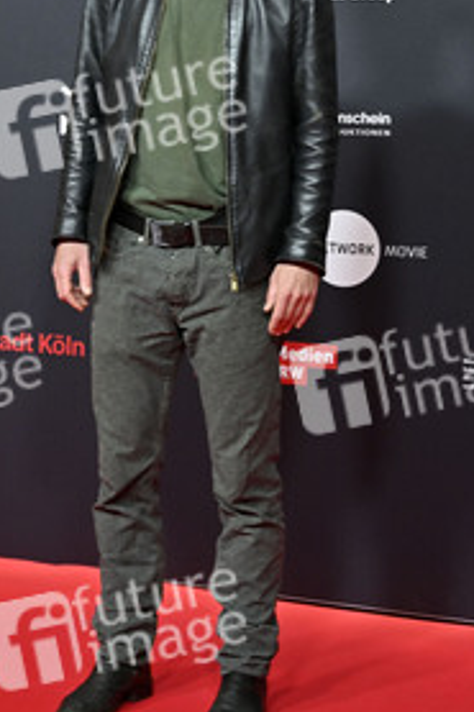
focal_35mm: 72
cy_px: 246
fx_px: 1424
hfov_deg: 18.9
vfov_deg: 27.9
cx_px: 190
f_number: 5
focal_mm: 50
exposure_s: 1/200
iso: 1000
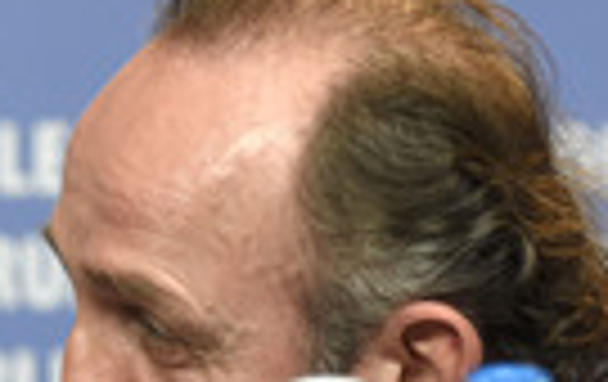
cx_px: -309
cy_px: 508
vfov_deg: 3.0
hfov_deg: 4.8
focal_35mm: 433
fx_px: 7185
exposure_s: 1/320
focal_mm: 85
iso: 800
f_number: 3.5
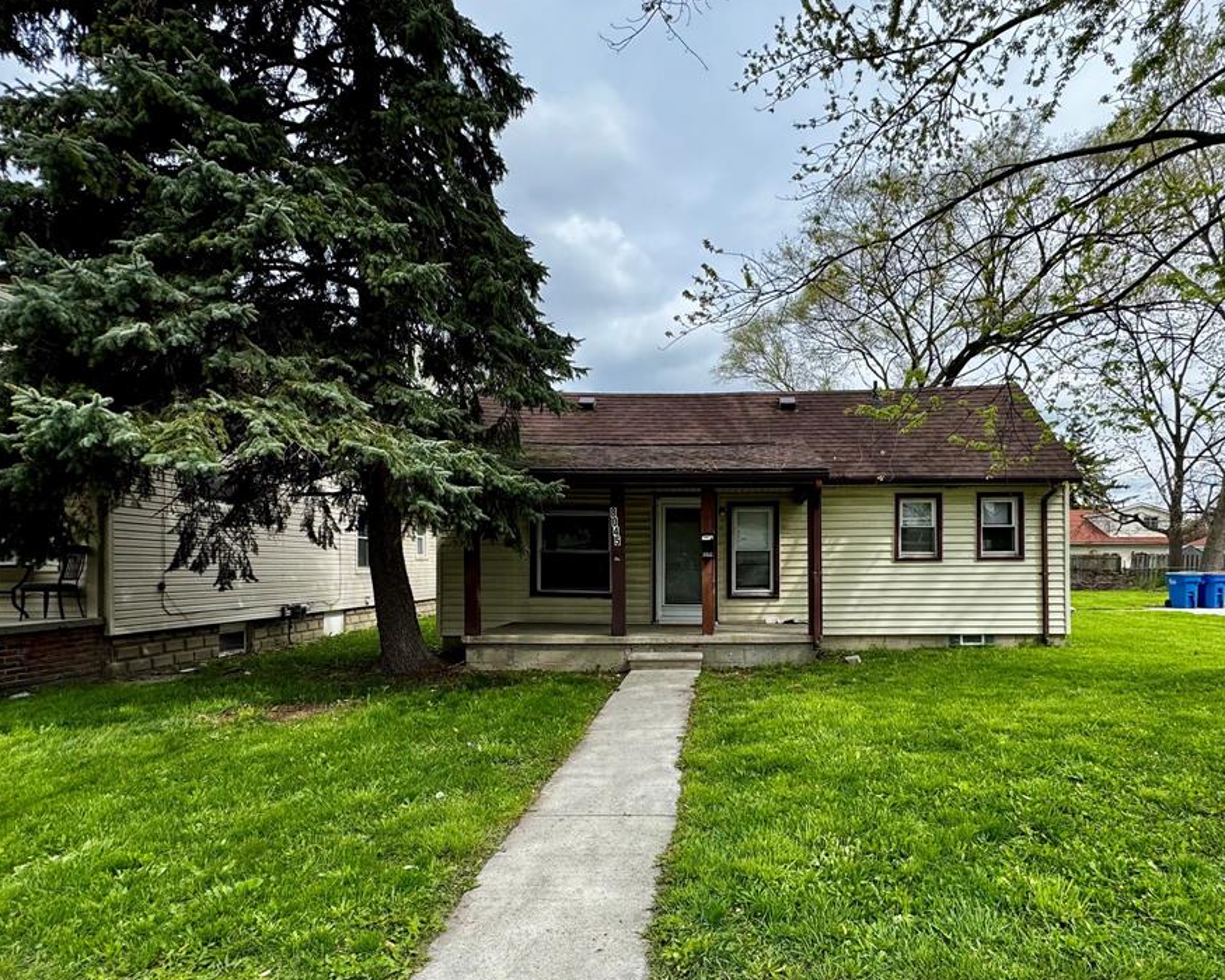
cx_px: 709
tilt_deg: +0.5
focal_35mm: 16
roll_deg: -0.2
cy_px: 517
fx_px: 580
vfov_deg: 80.3
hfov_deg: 92.4
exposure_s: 1/669
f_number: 2.2
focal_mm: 2.22
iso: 40
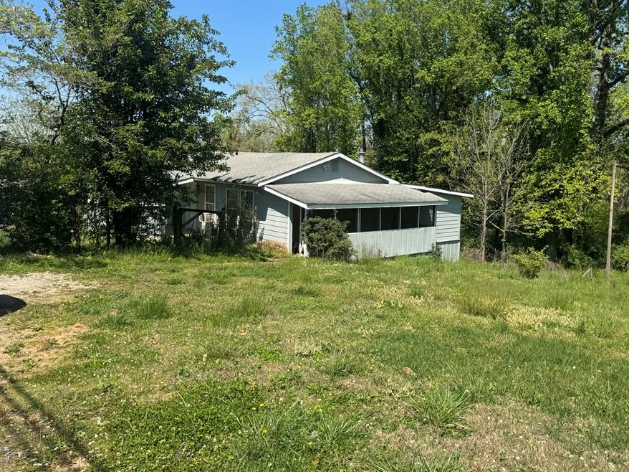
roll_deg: -1.6
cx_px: 349
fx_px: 509
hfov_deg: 63.3
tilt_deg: -5.3
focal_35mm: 28
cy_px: 222
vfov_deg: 49.7
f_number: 1.78
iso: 80
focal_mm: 6.76
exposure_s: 1/3247
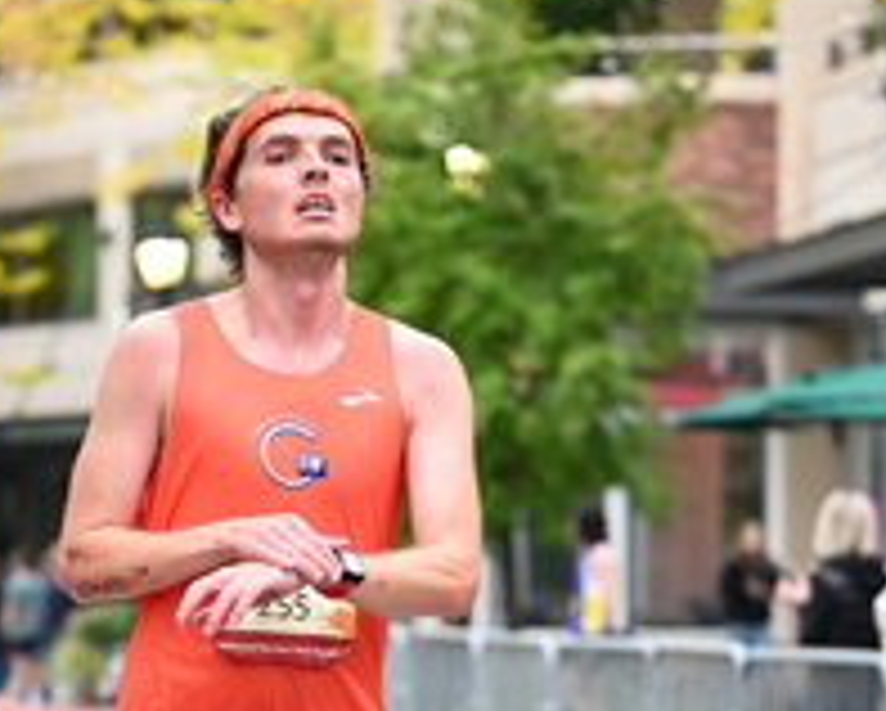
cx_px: 326
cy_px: 738
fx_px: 5643
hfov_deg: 9.0
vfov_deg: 7.2
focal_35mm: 215
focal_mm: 82
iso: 1600
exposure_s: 1/1250
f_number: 2.8
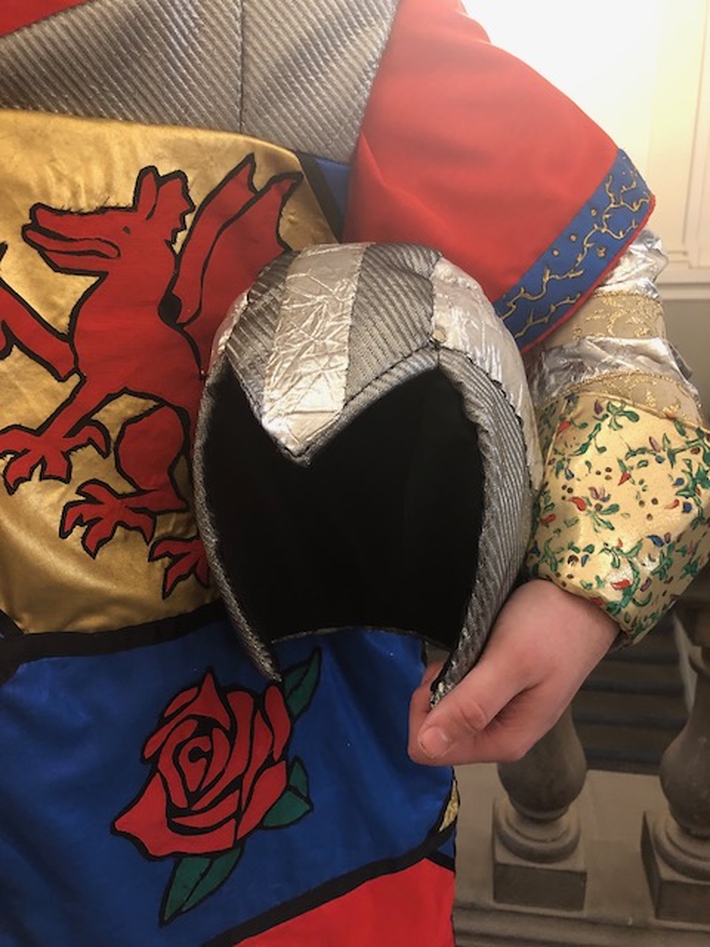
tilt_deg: -22.6
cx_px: 355
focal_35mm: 28
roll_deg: +2.5
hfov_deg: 49.7
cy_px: 474
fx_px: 766
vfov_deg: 63.4
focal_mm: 3.99
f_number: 1.8
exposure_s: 1/11
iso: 100
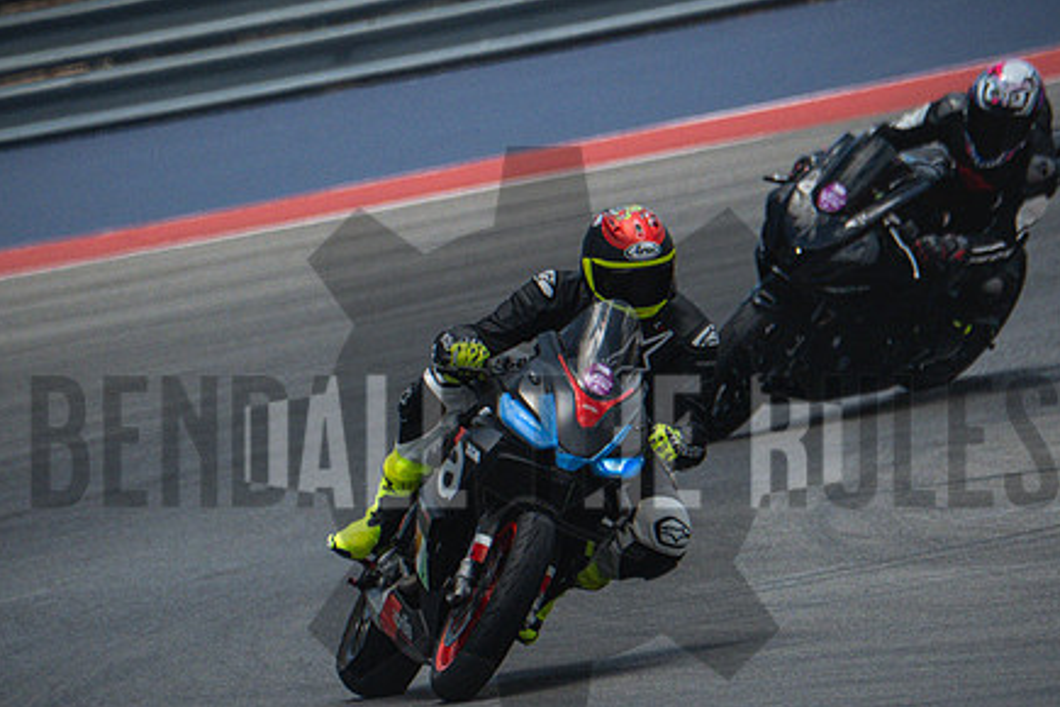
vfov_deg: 1.7
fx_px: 23554
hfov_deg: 2.6
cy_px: 445
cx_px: 543
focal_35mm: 800
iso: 1600
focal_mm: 400
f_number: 5.6
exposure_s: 1/5000
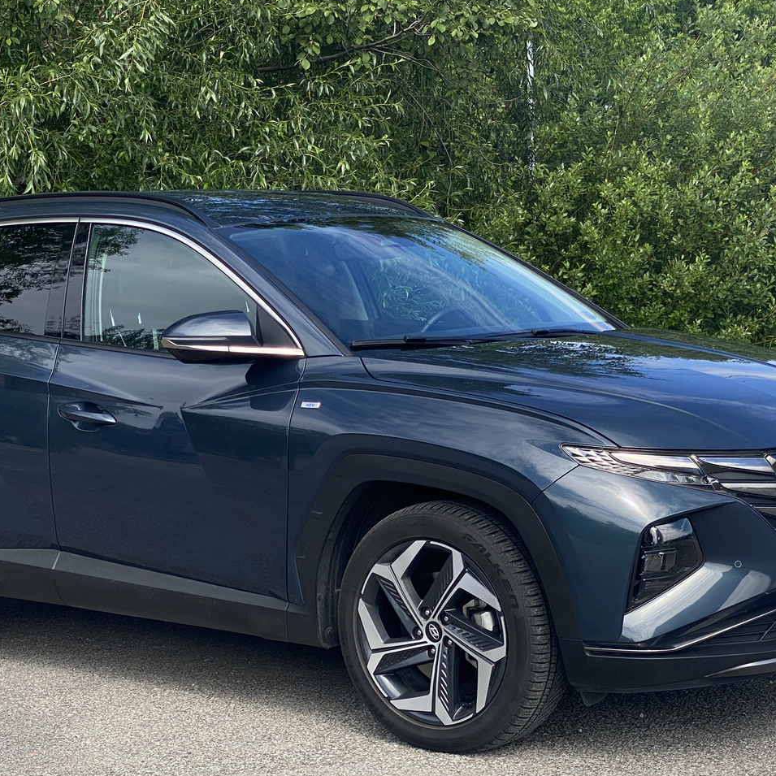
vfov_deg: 22.4
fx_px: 1953
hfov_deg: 22.4
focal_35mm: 77
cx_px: 310
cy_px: 475
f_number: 2
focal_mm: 6
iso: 20
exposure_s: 1/1020
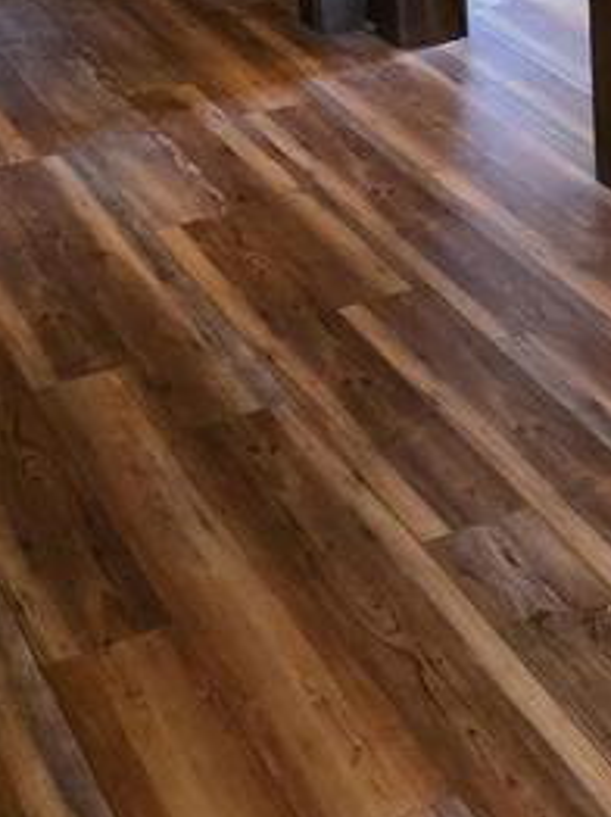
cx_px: 969
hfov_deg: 15.0
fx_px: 2122
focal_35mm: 90
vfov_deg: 20.6
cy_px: -118
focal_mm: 6.3
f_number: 1.7
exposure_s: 1/120
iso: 1250
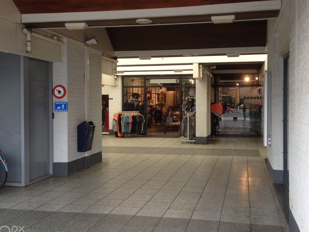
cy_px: 113
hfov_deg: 41.2
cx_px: 165
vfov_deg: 31.5
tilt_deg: -1.6
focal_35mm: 46
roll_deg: -0.2
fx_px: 411
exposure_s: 1/120
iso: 50
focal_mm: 4.28
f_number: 2.4
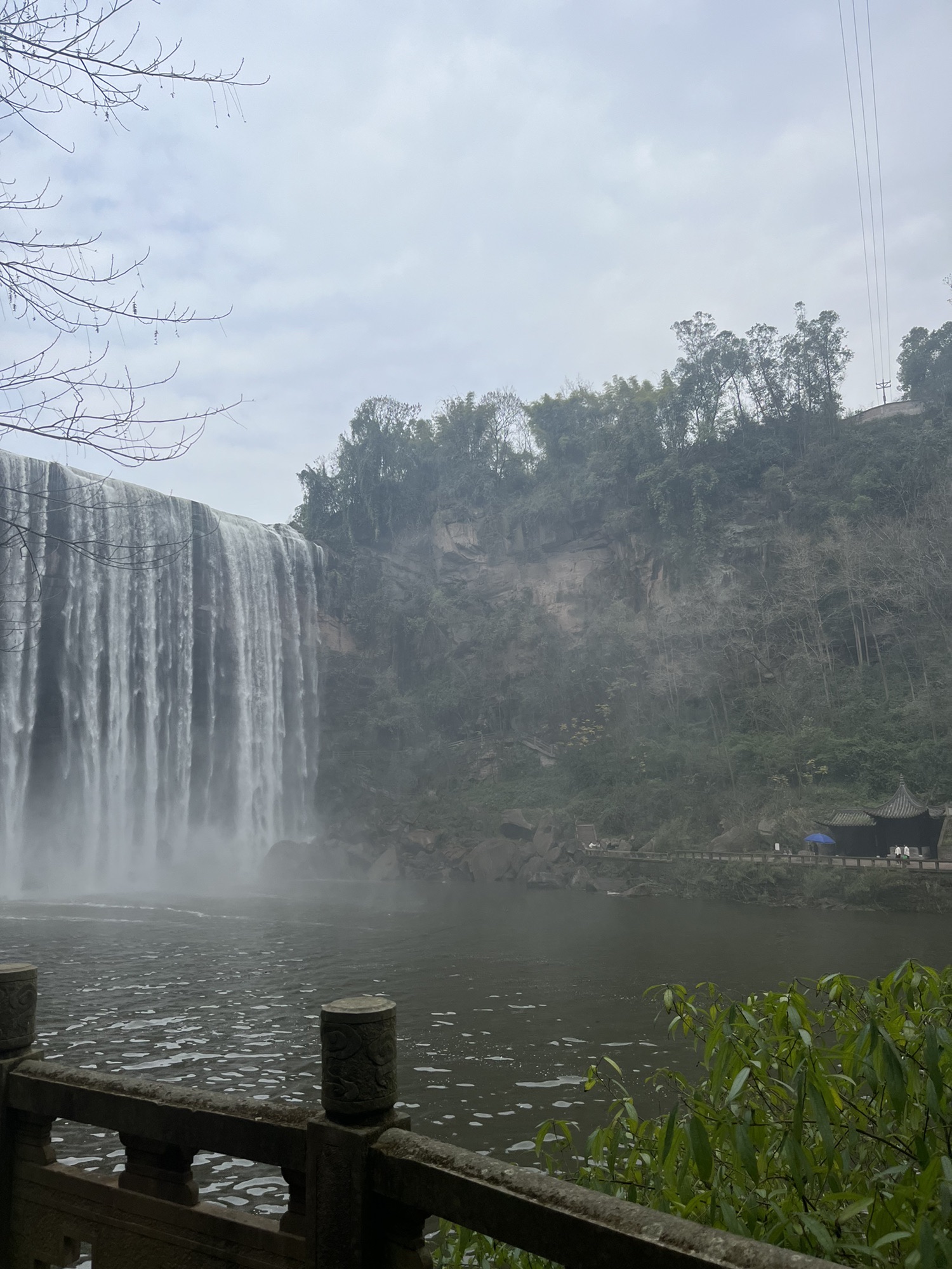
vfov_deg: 67.3
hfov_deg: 53.1
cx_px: 476
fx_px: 953
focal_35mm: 26
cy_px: 634
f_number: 1.6
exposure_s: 1/2571
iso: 50
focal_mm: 5.1
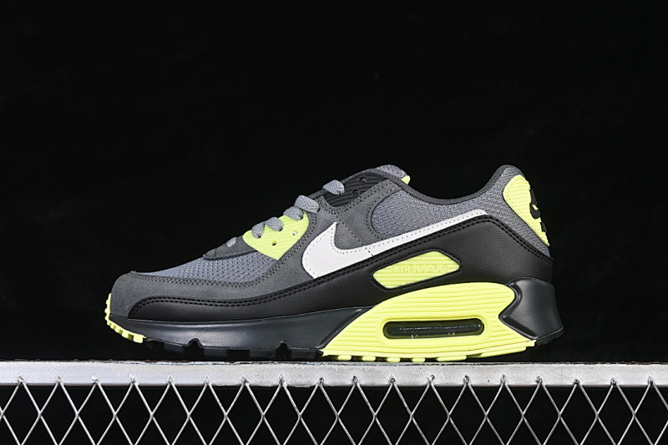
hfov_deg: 27.0
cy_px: 222
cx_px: 334
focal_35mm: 75
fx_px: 1391
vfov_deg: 18.2
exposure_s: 1/60
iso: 160
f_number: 6.3
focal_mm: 50
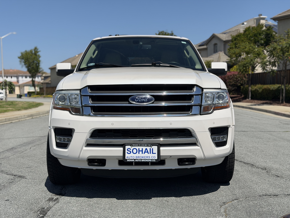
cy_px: 109
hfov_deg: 39.7
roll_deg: +0.9
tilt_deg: -3.2
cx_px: 145
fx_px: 402
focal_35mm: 48
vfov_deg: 30.3
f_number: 1.78
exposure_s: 1/8772
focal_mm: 6.76
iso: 64
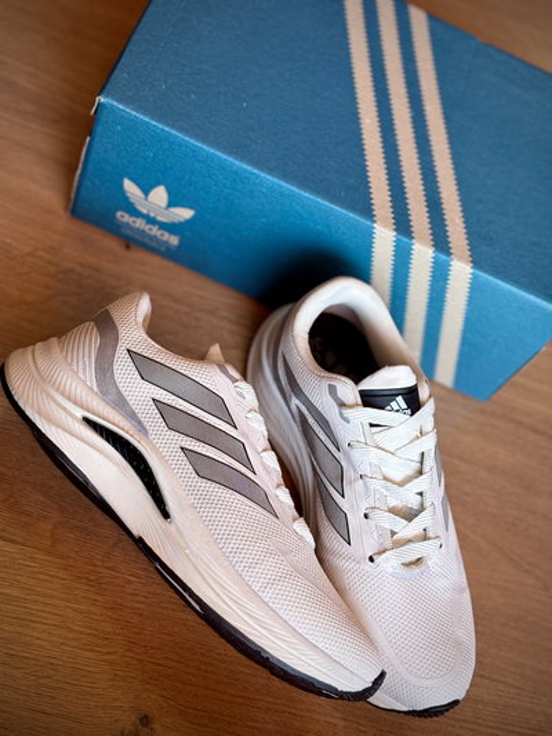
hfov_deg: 28.0
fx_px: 1105
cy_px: 368
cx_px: 276
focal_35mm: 52
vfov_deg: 36.8
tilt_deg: -55.5
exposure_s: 1/72
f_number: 1.6
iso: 50
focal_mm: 5.96
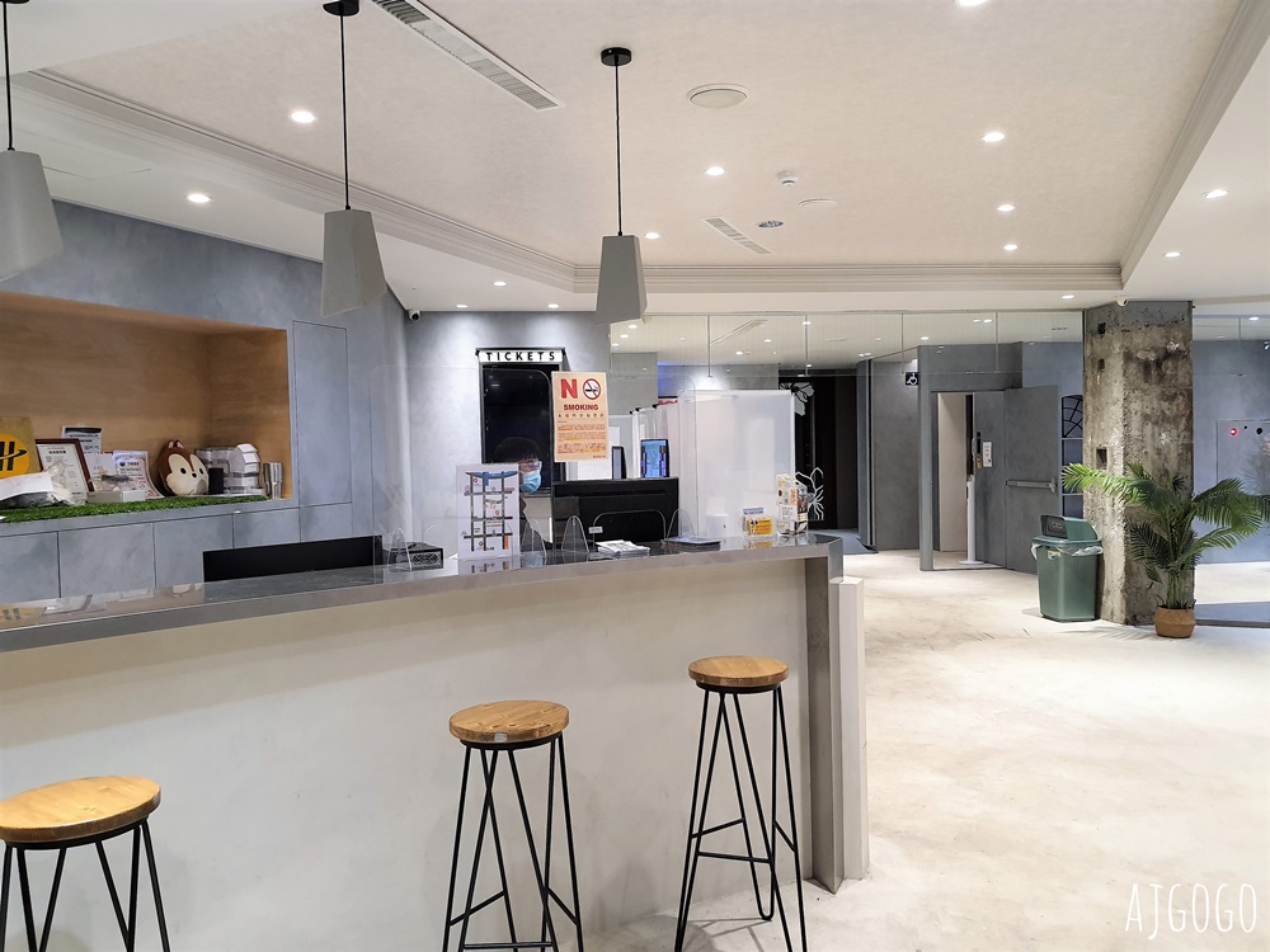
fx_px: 954
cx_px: 635
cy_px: 476
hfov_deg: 67.3
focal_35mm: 26
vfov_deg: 53.1
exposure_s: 1/40
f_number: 1.7
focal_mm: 4.32
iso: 200
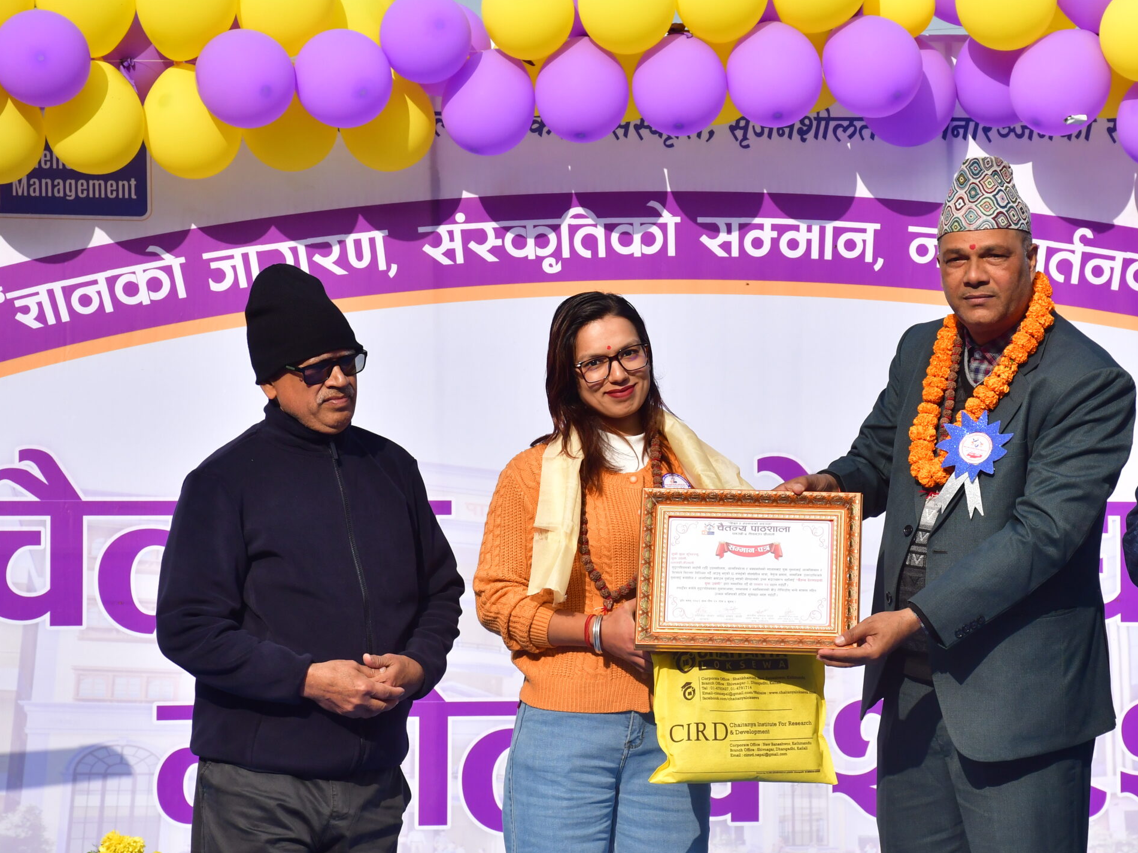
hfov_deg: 13.6
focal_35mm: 145
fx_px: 4767
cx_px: 763
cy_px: 475
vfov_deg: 10.2
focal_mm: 75
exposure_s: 1/1600
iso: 640
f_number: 7.1
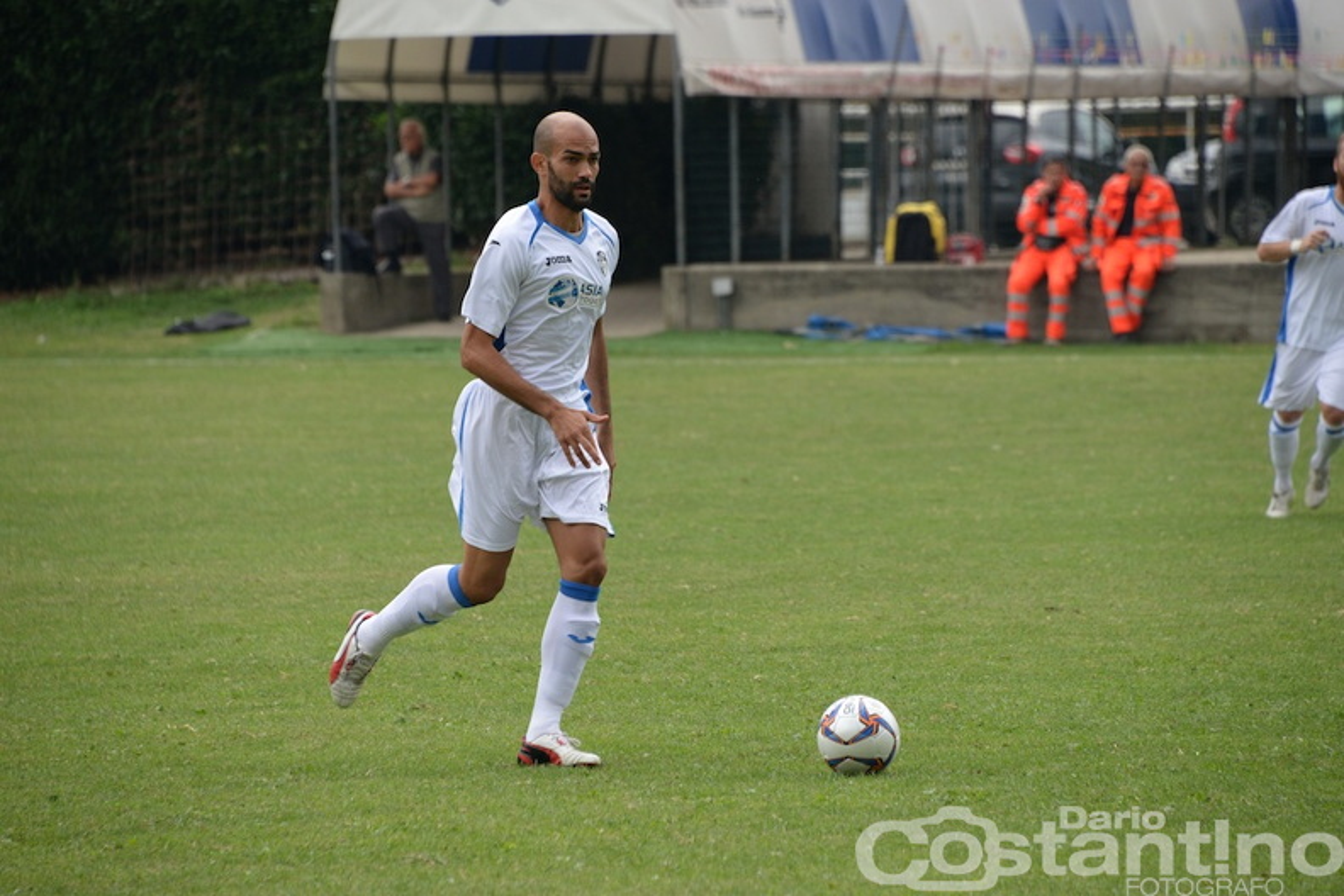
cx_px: 672
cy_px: 448
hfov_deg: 6.9
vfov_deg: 4.6
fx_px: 11199
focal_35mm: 300
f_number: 7.1
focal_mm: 300
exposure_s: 1/1000
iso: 1250
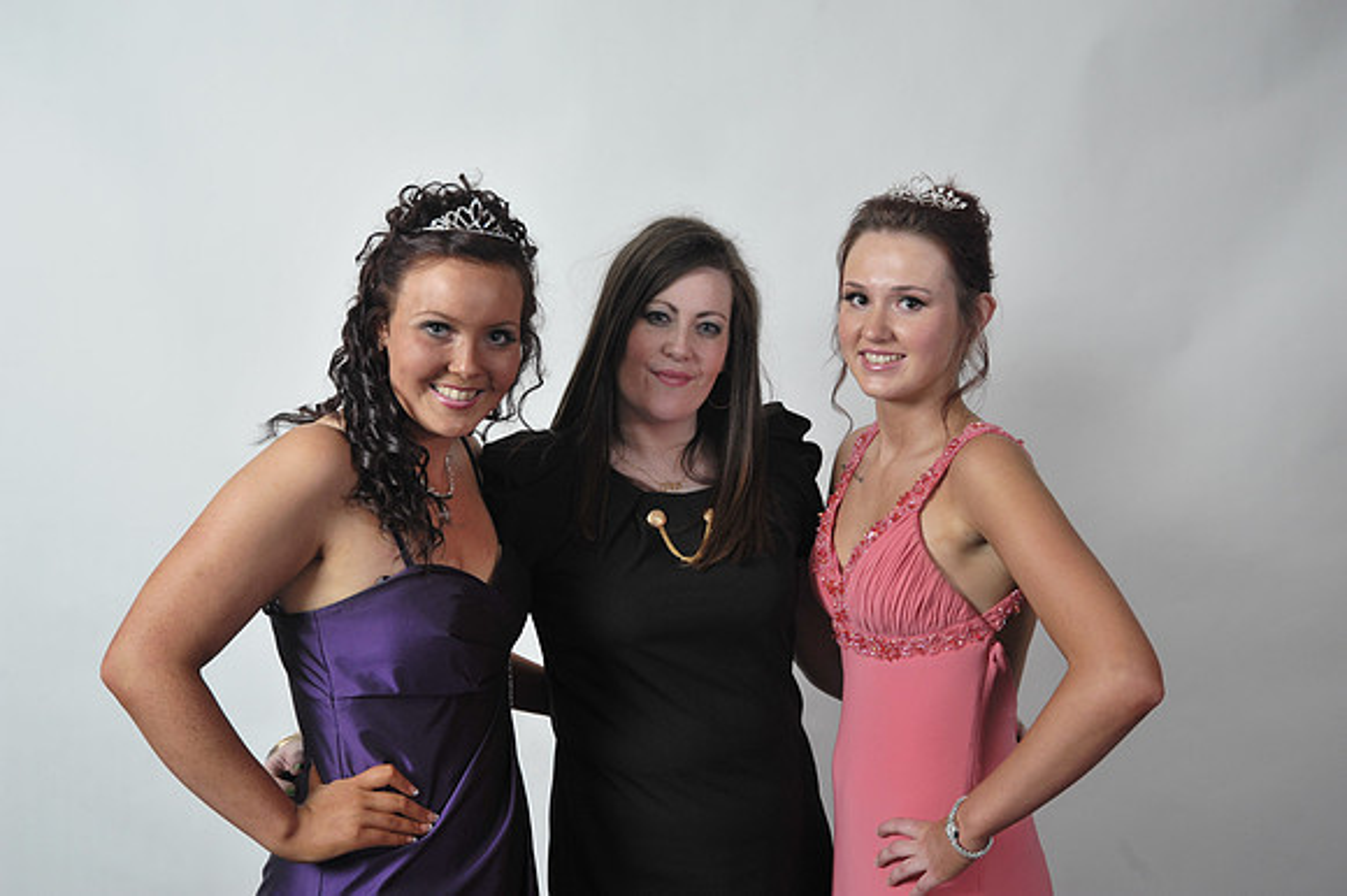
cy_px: 448
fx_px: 1795
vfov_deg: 28.0
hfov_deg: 41.1
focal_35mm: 48
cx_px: 674
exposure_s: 1/160
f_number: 7.1
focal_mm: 48
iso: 1000
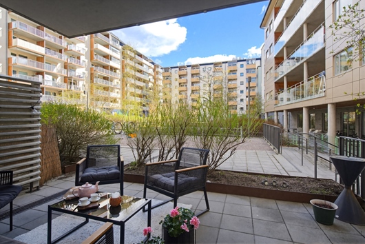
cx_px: 182
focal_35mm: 18
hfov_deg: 90.0
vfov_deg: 67.5
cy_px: 122
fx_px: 183
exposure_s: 1/160
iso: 200
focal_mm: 18
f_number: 9
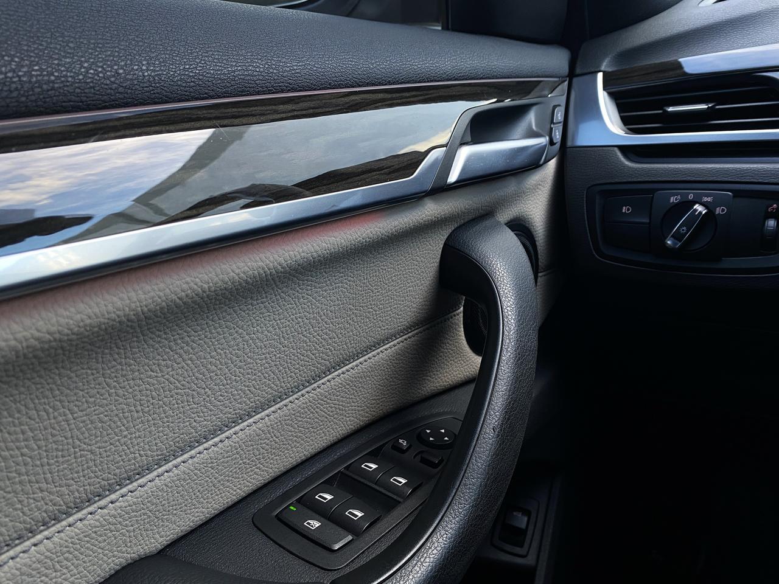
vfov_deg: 53.1
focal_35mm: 26
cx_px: 390
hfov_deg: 67.3
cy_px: 292
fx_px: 585
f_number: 1.8
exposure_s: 1/76
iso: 125
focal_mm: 4.25
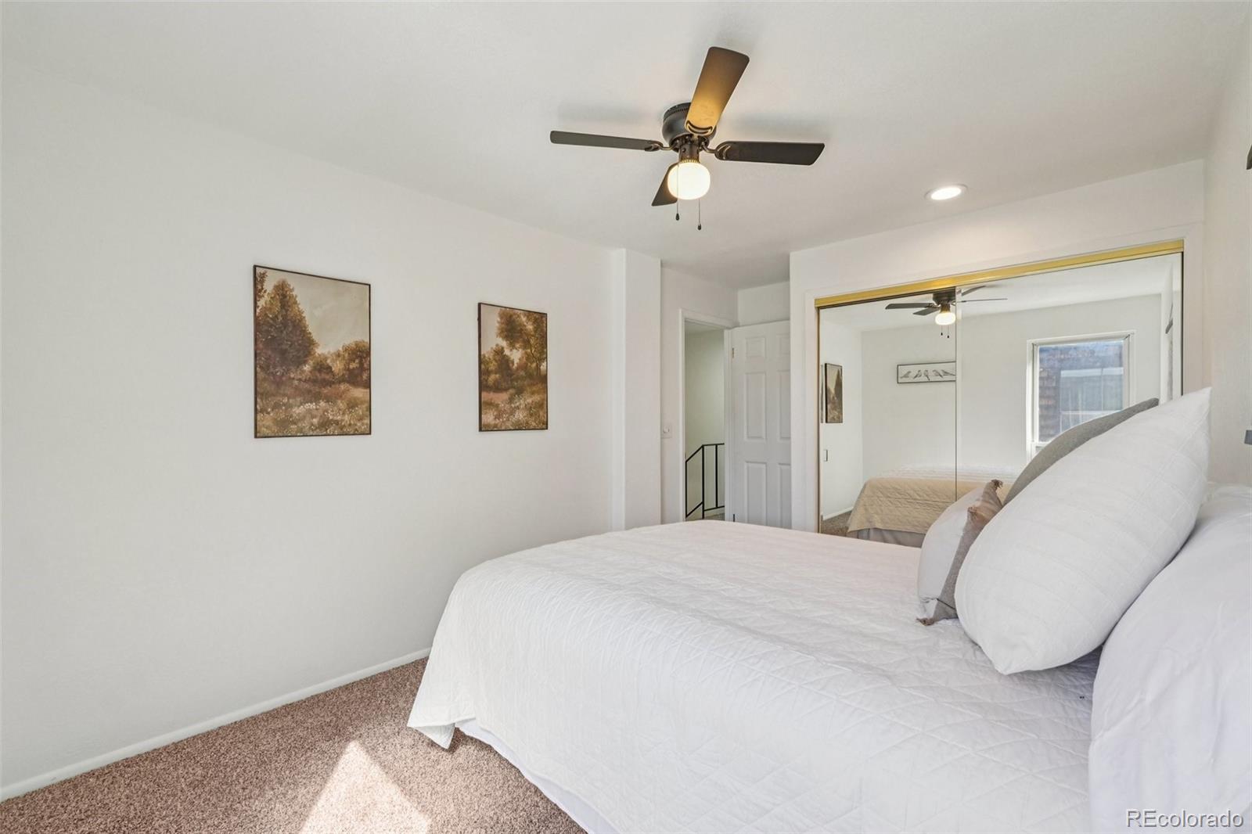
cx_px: 626
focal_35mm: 15
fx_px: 522
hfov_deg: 100.4
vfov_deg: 77.3
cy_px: 417
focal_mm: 10
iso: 800
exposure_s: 1/25
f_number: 8
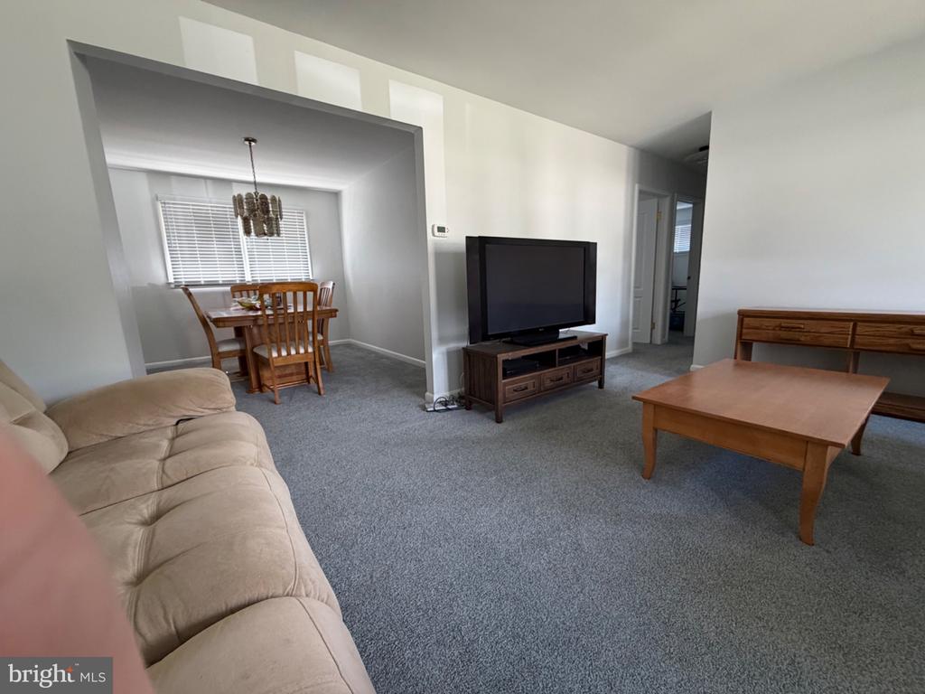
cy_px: 347
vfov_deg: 85.7
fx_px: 374
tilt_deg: -9.0
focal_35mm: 14
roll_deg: +1.5
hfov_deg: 102.1
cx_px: 462
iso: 320
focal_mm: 2.22
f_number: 2.2
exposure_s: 1/96
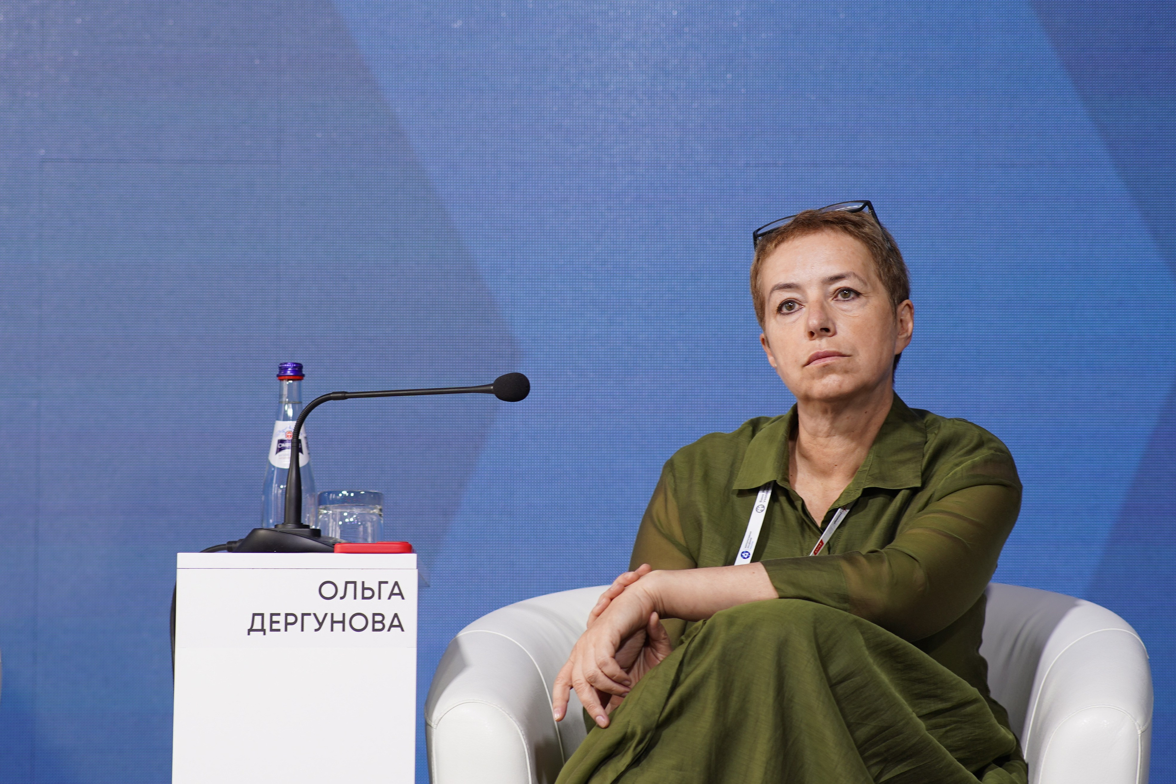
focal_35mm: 127
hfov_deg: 16.1
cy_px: 392
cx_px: 588
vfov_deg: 10.8
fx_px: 4149
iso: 125
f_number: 2.5
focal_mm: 85
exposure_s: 1/80
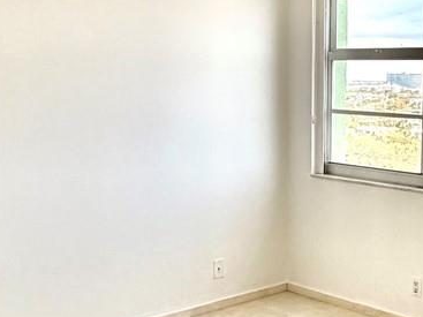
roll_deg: +0.1
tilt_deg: -8.4
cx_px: 356
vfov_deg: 24.0
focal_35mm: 61
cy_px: 173
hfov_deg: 30.7
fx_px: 745
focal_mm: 2.22
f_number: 2.2
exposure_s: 1/245
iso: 40
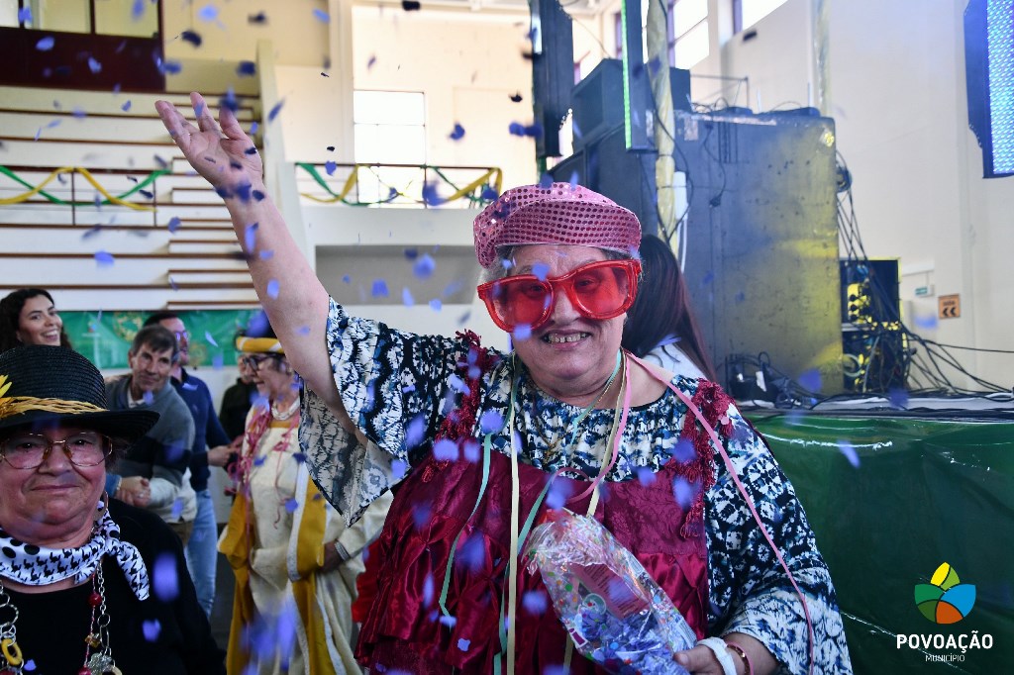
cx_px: 507
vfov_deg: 35.9
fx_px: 1042
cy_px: 338
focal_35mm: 37
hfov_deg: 51.9
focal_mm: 25
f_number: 4
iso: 800
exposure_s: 1/200
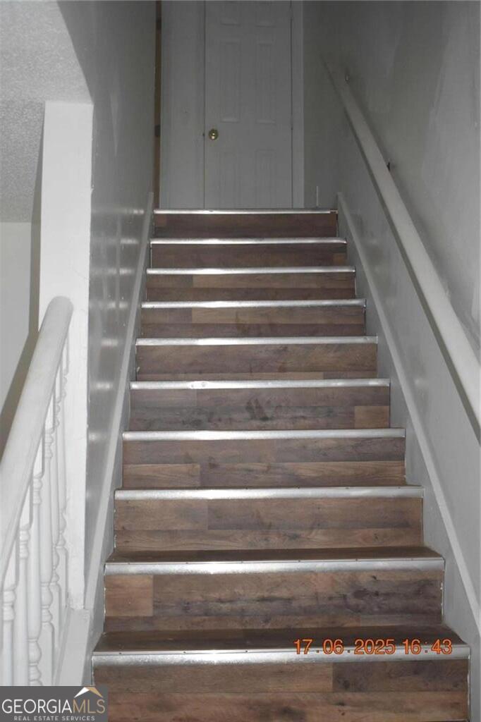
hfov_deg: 31.9
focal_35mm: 42
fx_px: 842
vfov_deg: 46.4
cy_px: 361
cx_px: 240
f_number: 4.2
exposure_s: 1/125
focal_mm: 28
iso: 1100
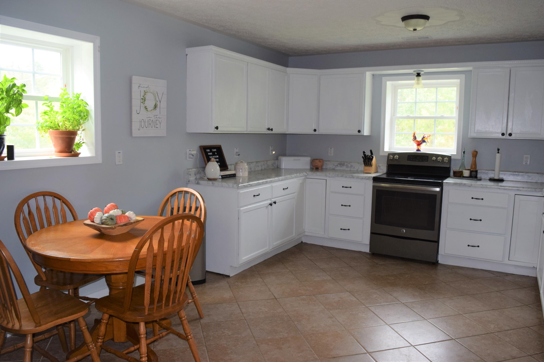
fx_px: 408
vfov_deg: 47.9
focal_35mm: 27
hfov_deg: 67.4
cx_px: 272
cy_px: 181
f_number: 5
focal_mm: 18
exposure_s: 1/100
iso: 800
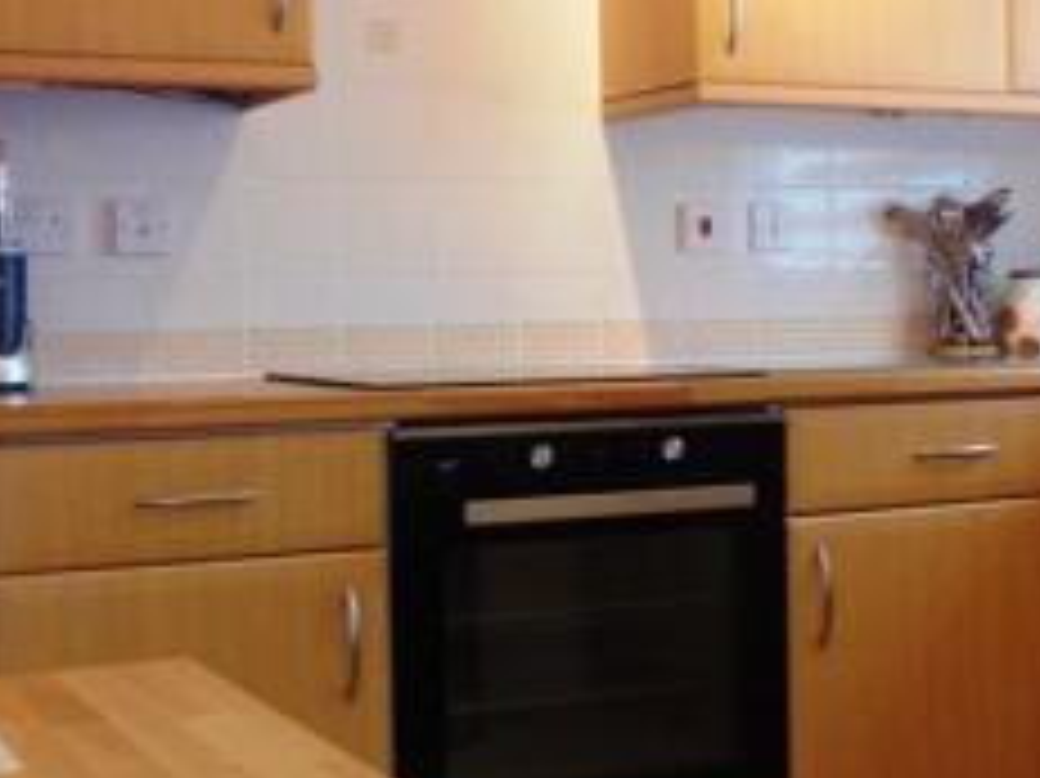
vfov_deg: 23.3
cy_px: 367
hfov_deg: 30.6
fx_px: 1892
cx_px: 655
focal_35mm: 63
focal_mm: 4.5
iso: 200
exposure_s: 1/30
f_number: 3
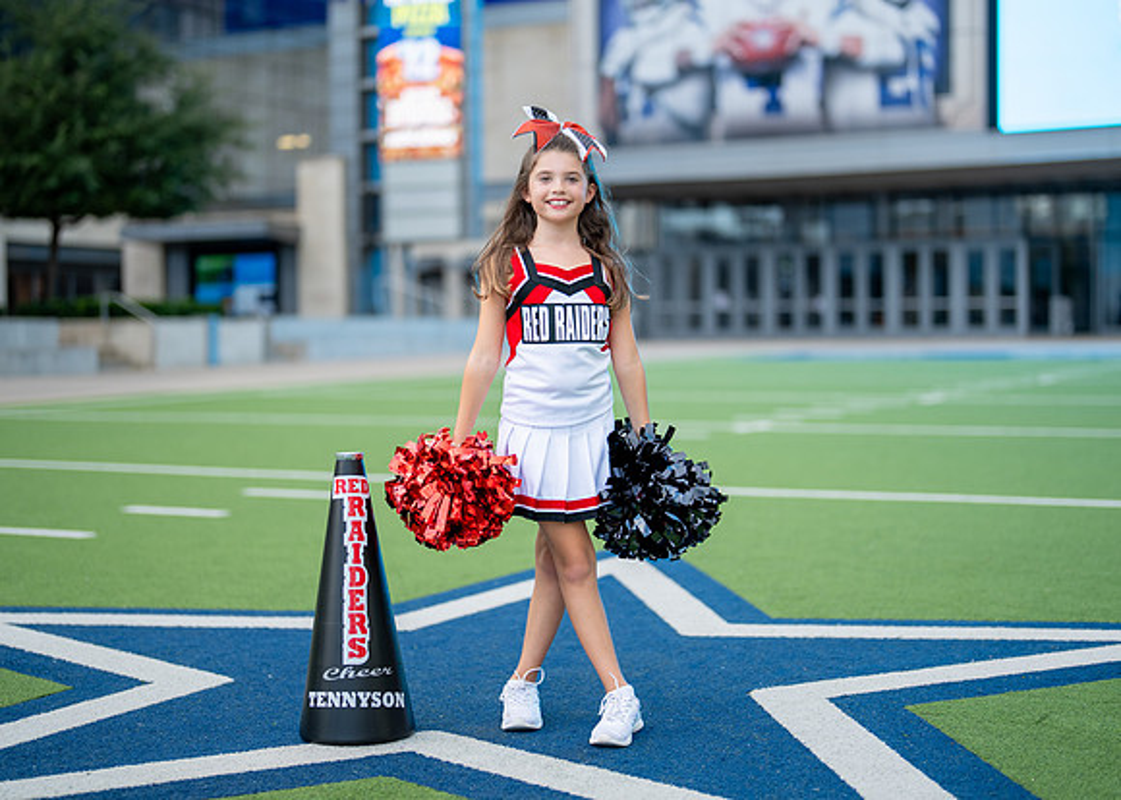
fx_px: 1883
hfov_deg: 33.2
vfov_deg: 24.0
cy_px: 384
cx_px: 570
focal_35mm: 59
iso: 160
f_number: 1.2
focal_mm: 50
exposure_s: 1/1250
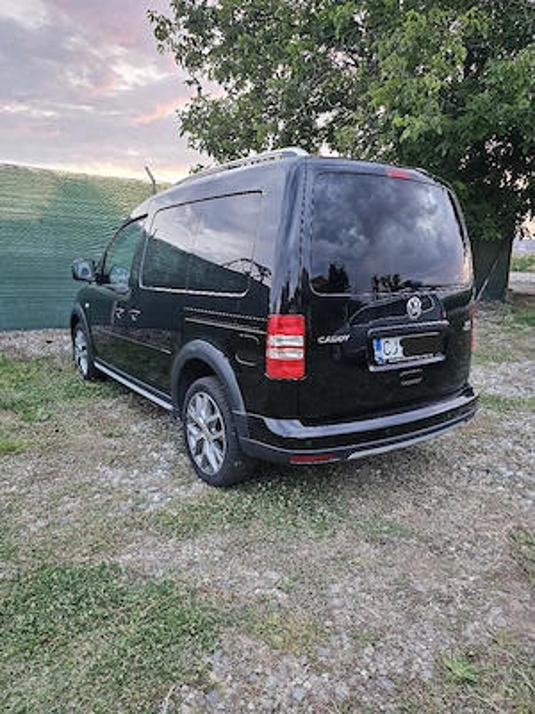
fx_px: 474
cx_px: 268
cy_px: 357
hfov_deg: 58.9
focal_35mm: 23
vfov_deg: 73.9
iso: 640
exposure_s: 1/50.3
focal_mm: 6.3
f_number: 1.7
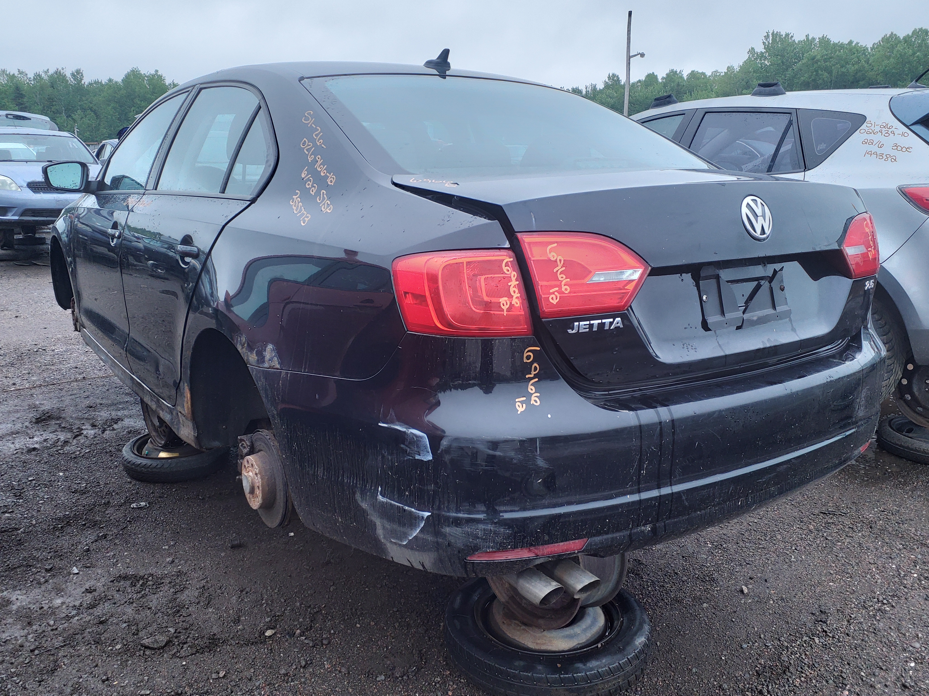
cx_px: 464
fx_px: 698
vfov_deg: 53.1
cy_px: 348
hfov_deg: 67.3
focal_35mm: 26
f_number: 1.9
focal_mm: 3.58
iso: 50
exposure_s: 1/60
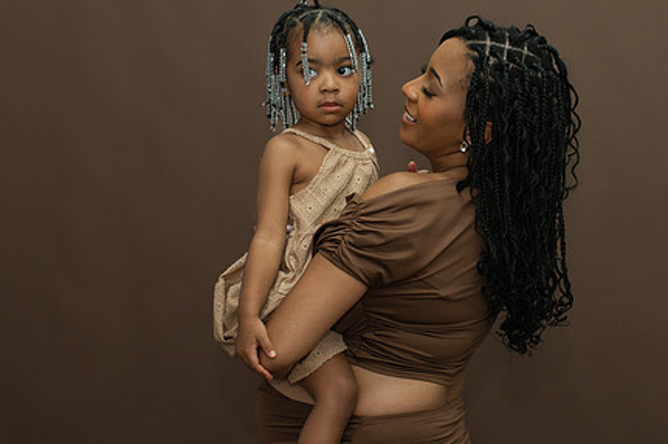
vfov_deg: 16.8
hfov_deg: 25.0
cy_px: 221
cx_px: 412
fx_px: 1502
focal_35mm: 81
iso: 1000
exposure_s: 1/200
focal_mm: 35
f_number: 5
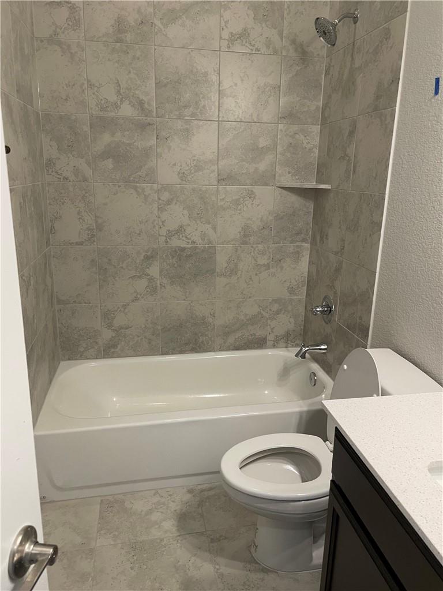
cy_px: 296
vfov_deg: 67.3
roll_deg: -1.7
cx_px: 222
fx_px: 444
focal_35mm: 26
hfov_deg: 53.1
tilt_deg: -14.5
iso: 100
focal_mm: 4.2
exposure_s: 1/60
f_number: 1.6
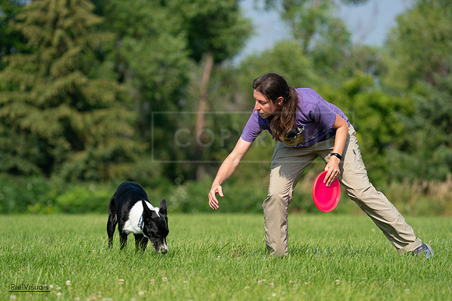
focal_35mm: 300
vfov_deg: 4.6
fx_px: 3767
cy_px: 150
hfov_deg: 6.9
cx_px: 226
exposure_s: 1/4000
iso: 1000
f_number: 6.3
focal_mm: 300
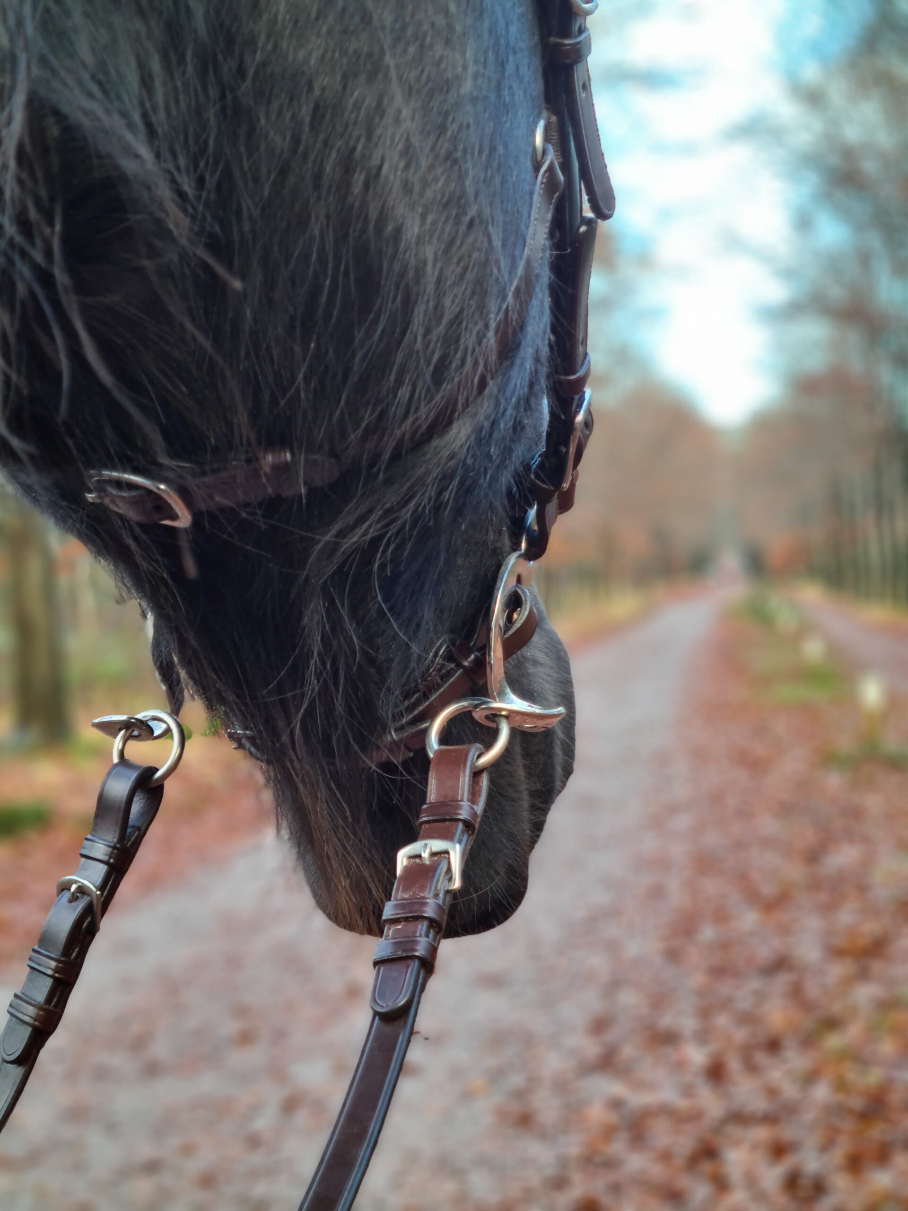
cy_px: 606
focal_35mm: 28
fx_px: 979
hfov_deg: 49.7
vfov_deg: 63.4
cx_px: 454
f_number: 2
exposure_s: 1/50
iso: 64
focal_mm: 5.9
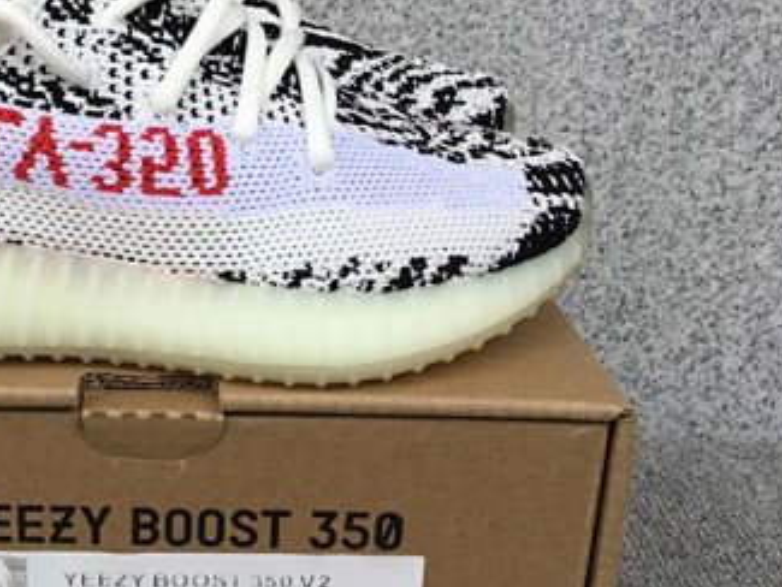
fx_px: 1379
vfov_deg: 24.0
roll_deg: -0.5
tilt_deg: -19.5
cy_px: 325
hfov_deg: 30.6
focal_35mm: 61
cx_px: 123
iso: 25
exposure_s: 1/264
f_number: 2.4
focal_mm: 3.3
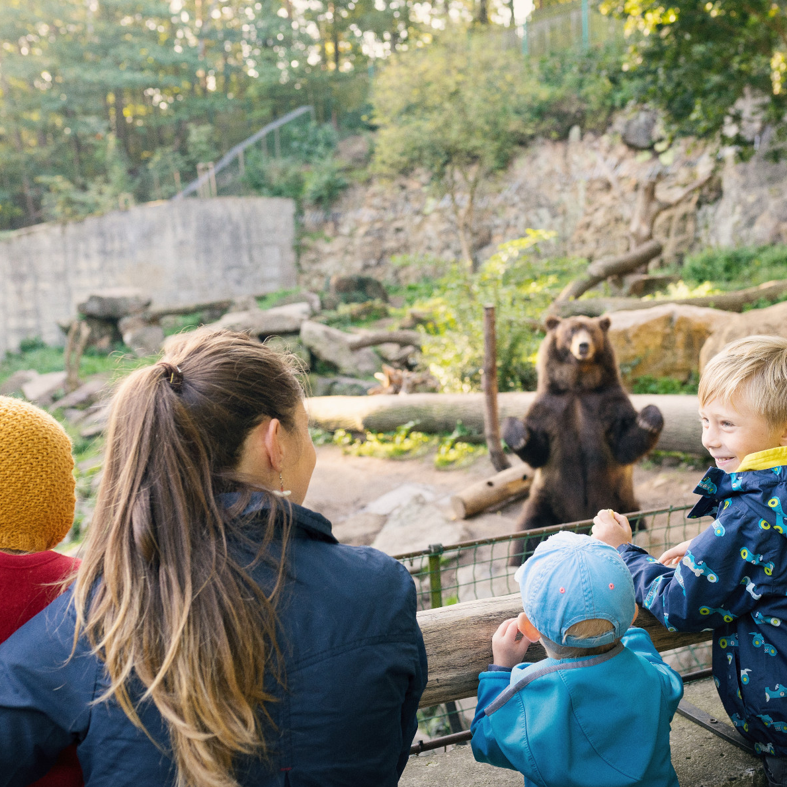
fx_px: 1157
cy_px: 392
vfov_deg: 37.6
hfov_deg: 37.5
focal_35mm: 45
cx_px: 460
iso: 640
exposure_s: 1/200
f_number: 4
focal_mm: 35
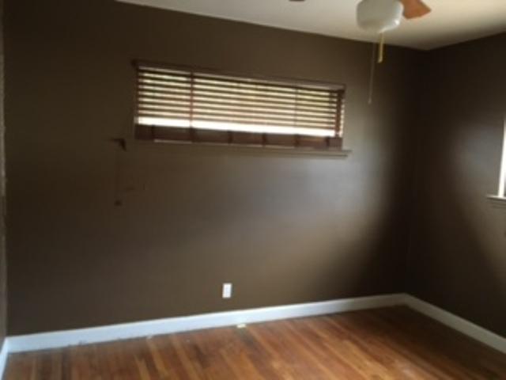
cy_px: 190
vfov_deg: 48.2
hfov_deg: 61.7
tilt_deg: -4.2
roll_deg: -2.1
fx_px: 424
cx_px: 253
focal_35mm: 29
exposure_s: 1/30
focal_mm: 4.15
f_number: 2.2
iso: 160
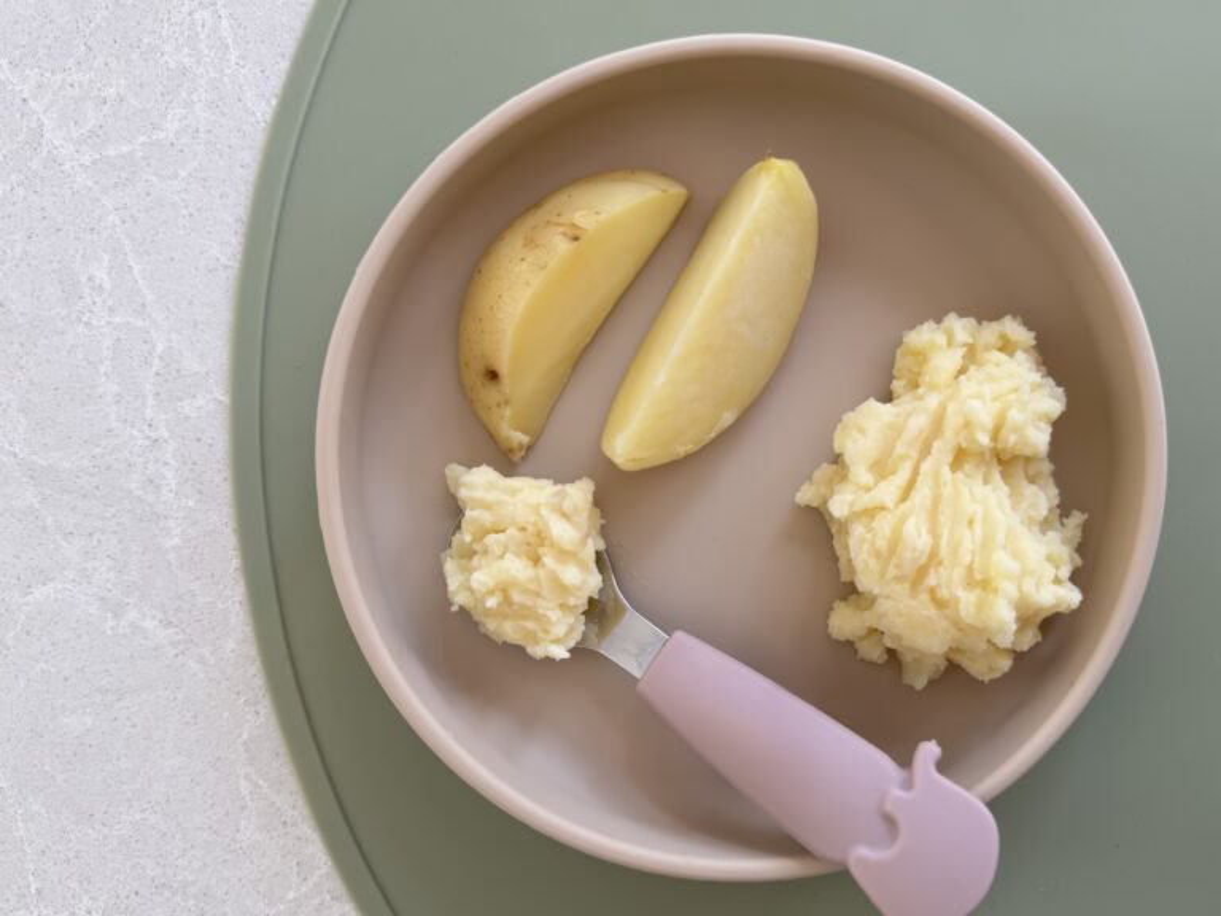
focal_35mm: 24
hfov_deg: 71.6
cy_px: 458
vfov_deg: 56.8
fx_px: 847
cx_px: 610
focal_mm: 6.76
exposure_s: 1/125
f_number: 1.78
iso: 50
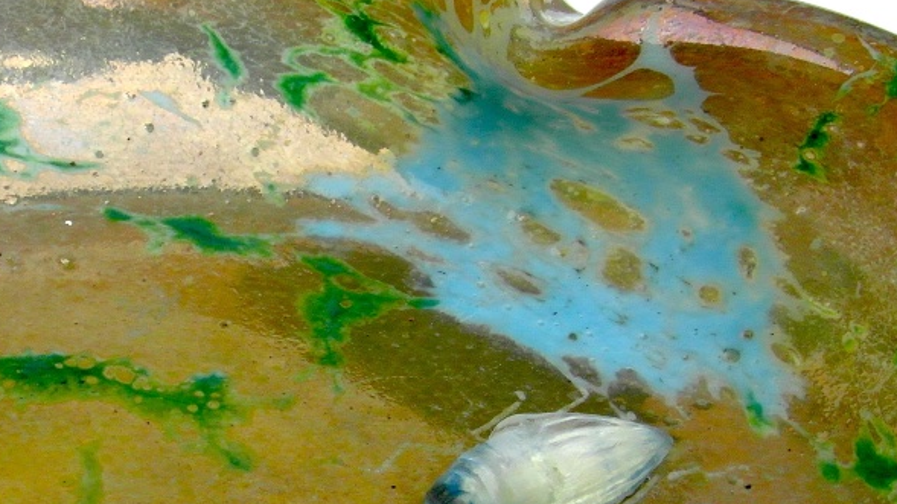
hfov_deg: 29.0
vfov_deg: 16.8
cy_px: 425
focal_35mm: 71
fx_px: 1688
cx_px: 160
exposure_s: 1/90
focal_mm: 5.3
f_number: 5.6
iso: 80
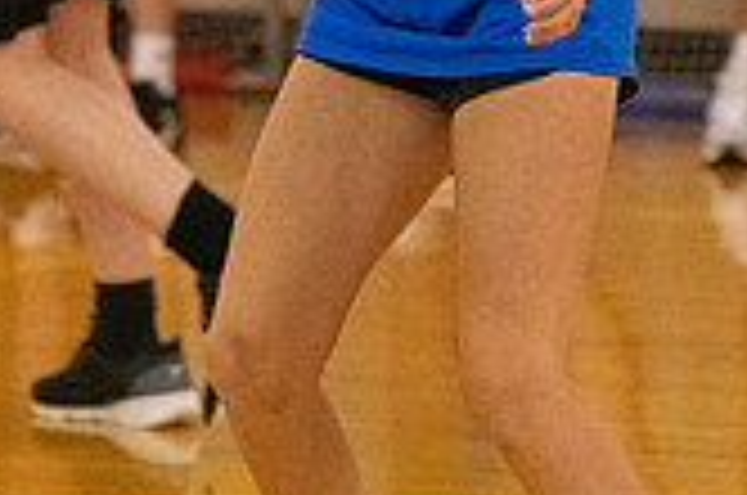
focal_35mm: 543
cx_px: 338
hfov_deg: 3.8
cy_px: -304
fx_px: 11246
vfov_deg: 2.5
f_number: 4
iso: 10000
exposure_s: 1/800
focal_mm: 155
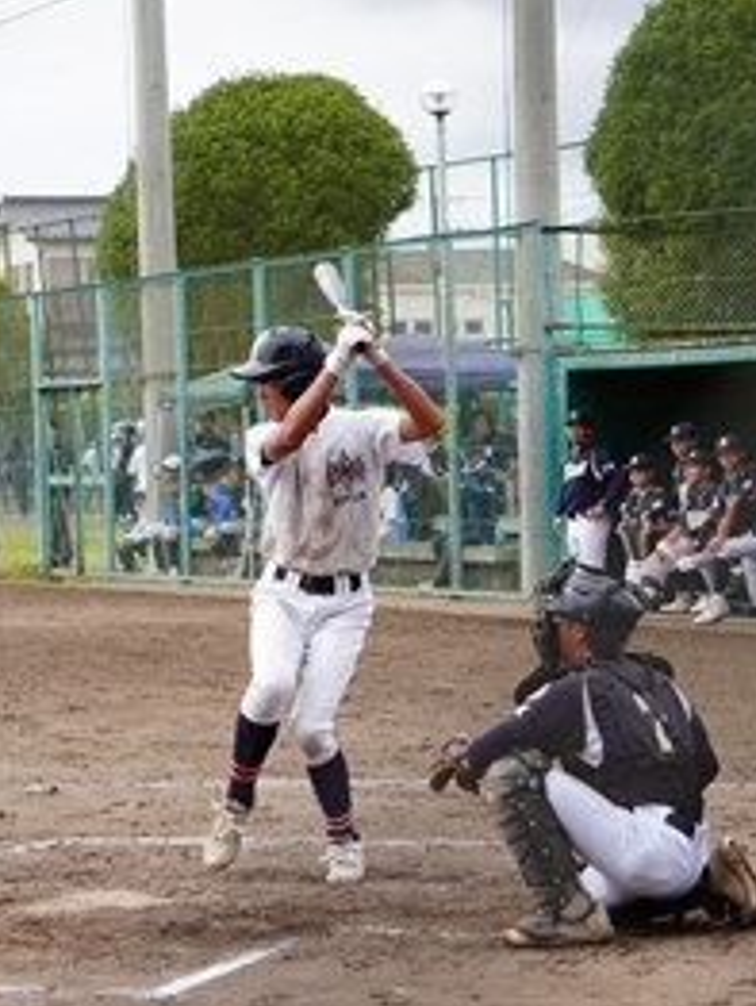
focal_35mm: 130
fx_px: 3772
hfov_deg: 11.4
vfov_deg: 15.2
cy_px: 503
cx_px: 330
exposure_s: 1/250
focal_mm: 59
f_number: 5.6
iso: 100
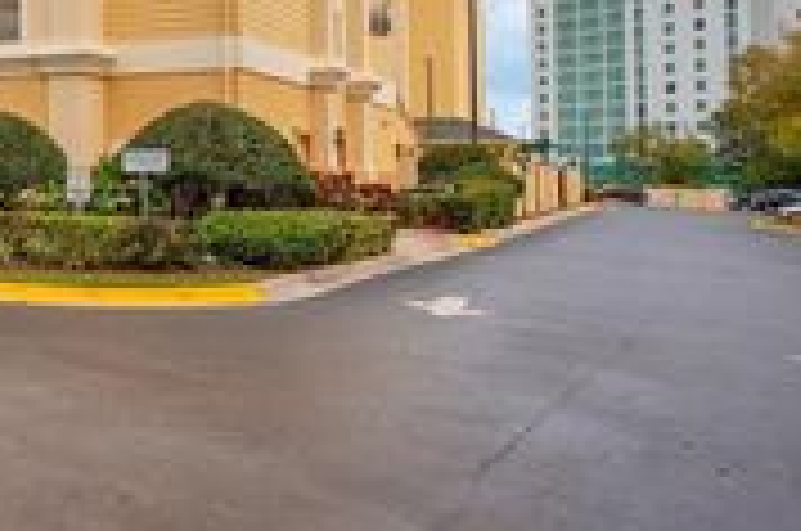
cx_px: -288
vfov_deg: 25.6
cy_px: -155
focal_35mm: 45
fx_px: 999
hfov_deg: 31.4
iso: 100
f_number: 8
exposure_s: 1/250
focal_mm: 16
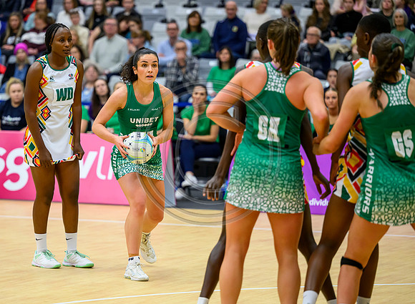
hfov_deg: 11.1
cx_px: 158
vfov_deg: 8.1
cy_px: 161
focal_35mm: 180
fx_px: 2139
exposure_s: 1/1000
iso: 4000
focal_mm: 150
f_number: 2.8
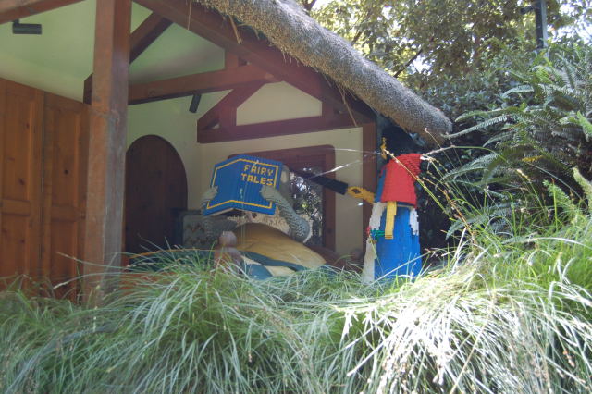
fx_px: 690
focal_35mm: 42
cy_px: 197
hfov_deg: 46.4
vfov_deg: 31.9
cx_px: 296
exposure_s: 1/80
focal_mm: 28
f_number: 4.5
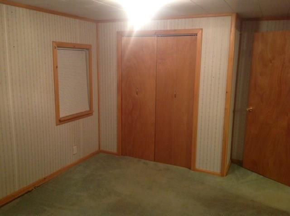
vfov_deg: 40.6
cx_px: 145
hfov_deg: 52.7
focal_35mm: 35
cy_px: 108
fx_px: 293
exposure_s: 1/15
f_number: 2.4
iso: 250
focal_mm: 4.28
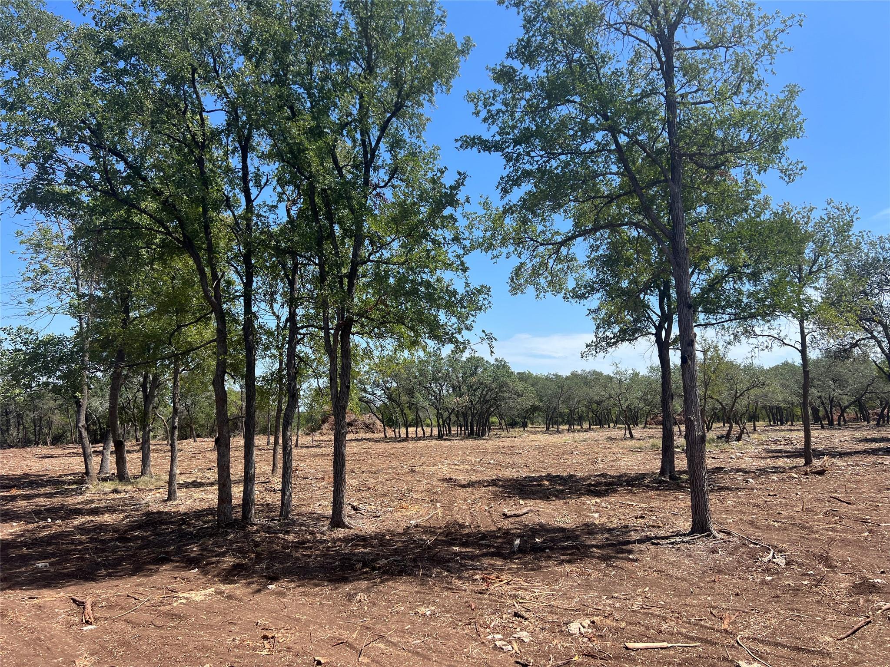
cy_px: 334
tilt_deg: +7.4
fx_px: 668
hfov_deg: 67.3
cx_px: 445
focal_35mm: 26
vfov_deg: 53.1
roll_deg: +0.4
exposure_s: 1/2695
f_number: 1.5
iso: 50
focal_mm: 5.7
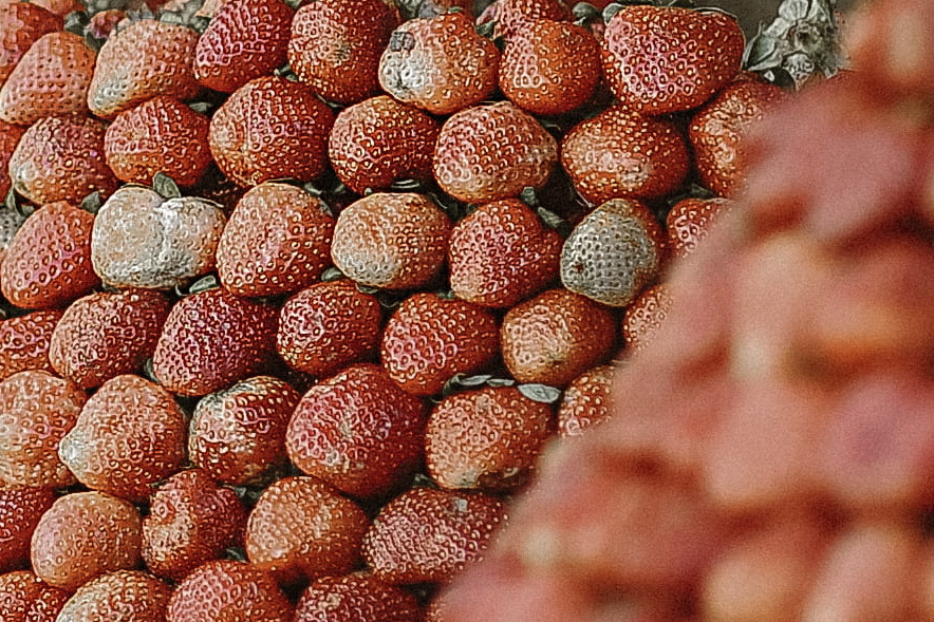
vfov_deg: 3.4
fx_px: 10609
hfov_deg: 5.0
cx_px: -451
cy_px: -193
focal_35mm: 409
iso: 200
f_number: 1.8
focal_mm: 85
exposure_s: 1/400
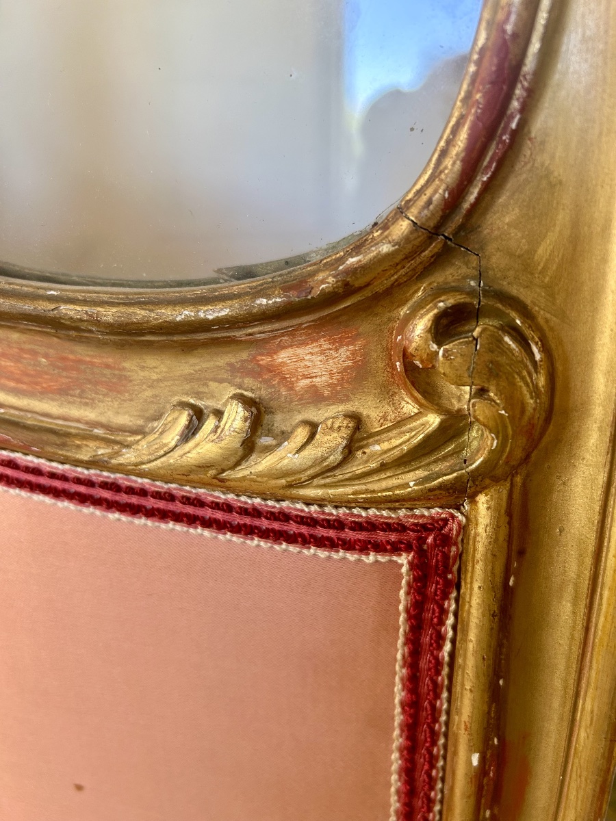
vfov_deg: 67.3
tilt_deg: -19.8
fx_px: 617
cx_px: 308
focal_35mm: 26
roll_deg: +1.1
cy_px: 410
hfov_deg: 53.1
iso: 125
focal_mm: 5.7
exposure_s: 1/121
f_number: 1.5
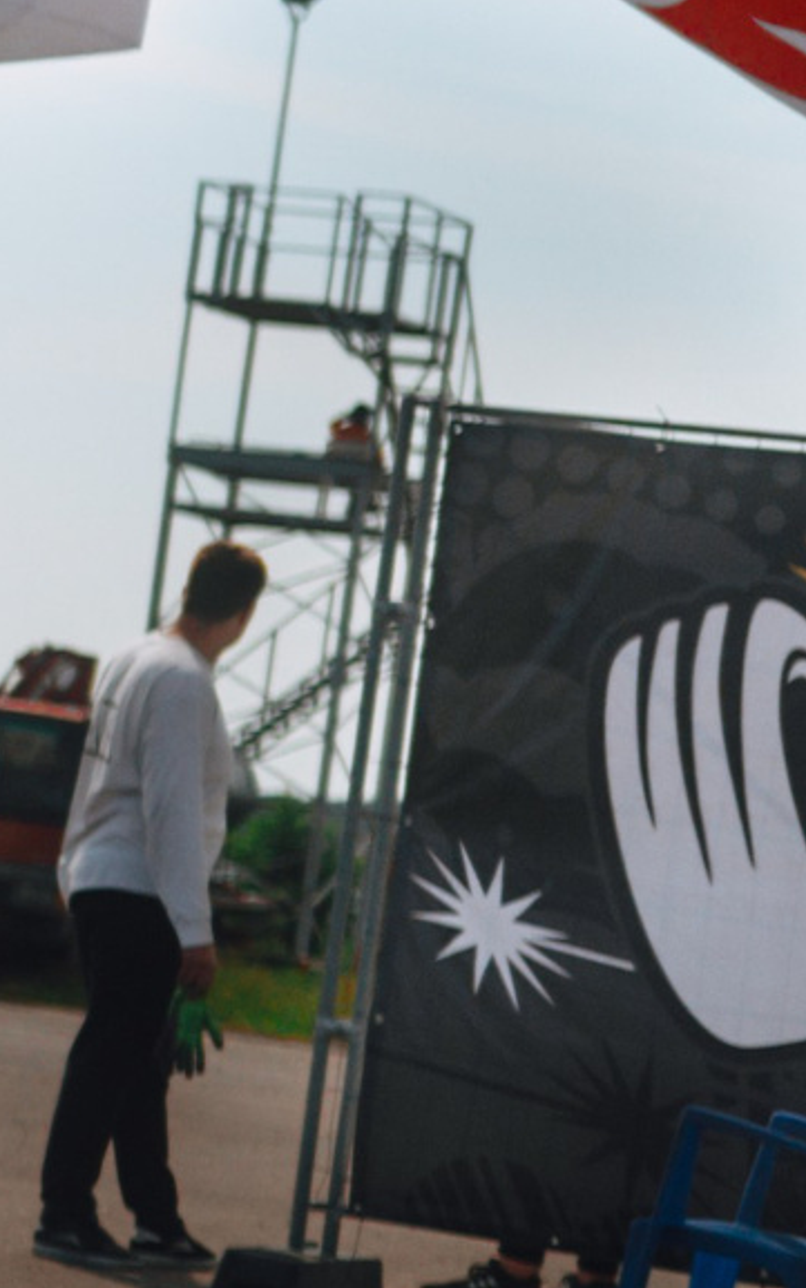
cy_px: 829
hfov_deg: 6.7
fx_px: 6357
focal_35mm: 181
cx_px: -1509
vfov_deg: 11.6
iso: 800
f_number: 2.2
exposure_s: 1/8000
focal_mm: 40
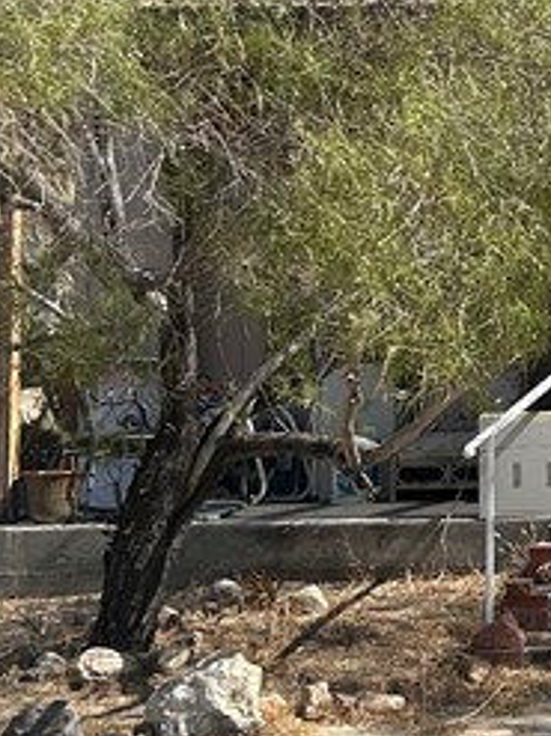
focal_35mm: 108
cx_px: 855
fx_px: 2294
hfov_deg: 12.9
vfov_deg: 18.2
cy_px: 250
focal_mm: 5.7
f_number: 1.5
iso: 50
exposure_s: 1/3831
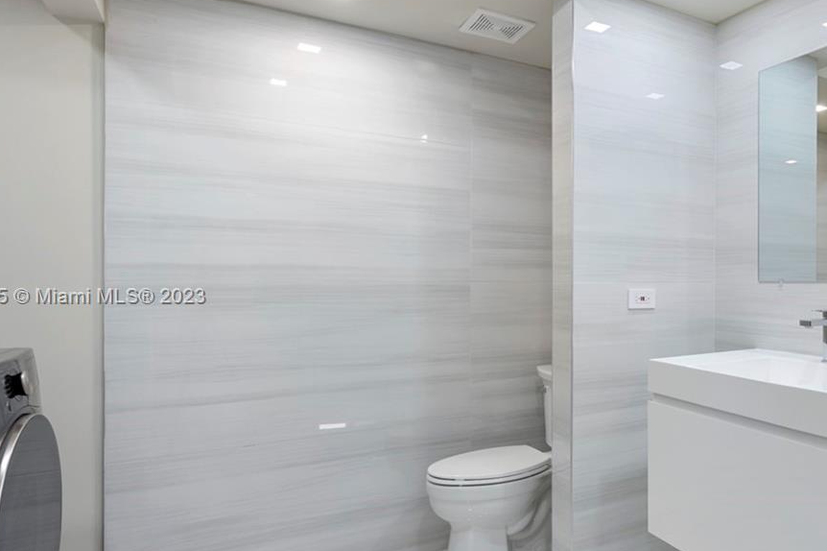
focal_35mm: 26
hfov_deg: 63.2
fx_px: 597
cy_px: 298
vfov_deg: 49.5
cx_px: 666
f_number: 8
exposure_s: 1/3
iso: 100
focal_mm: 14
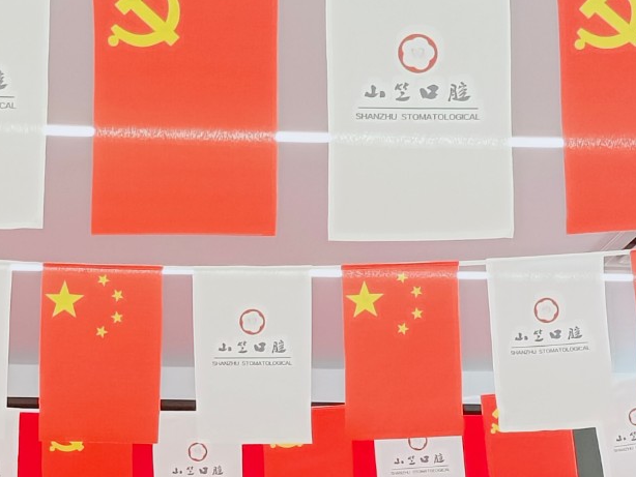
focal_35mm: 99
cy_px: 609
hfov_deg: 19.6
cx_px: 136
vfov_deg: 14.4
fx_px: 1820
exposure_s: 1/50
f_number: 1.79
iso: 579
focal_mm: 4.71
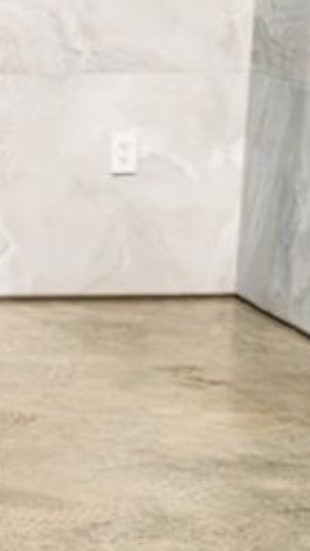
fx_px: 2838
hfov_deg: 5.8
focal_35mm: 194
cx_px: -655
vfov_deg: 11.1
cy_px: 407
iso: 1250
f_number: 4
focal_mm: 44
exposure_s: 1/100
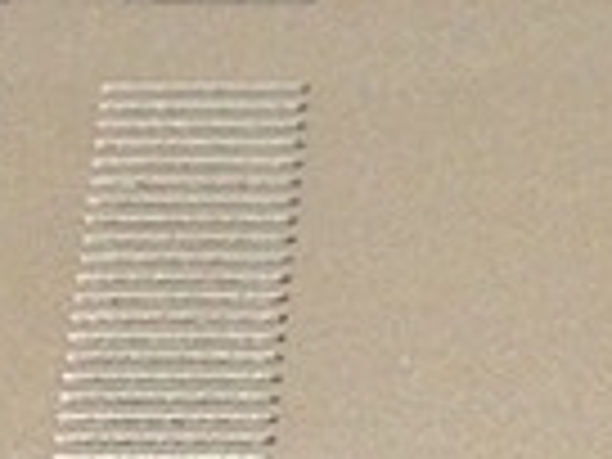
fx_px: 16902
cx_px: 450
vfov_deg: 1.5
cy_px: 1508
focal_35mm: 956
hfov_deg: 2.1
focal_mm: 24.2
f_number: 5.6
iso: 400
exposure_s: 1/20
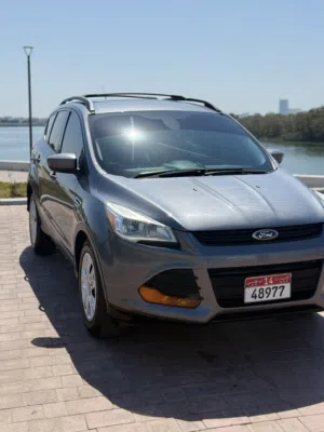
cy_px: 216
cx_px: 162
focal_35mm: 48
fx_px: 599
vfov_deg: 39.7
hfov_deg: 30.3
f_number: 1.78
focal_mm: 6.76
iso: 80
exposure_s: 1/9901
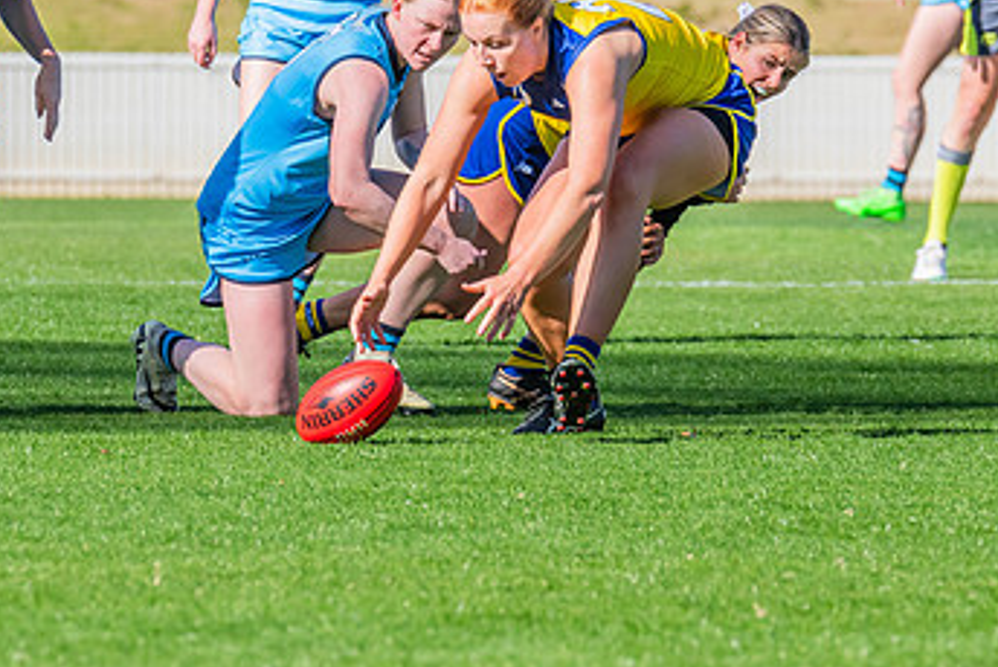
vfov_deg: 2.0
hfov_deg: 3.0
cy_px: 148
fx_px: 19116
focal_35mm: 689
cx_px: 356
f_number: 10
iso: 800
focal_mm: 380
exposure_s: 1/1250
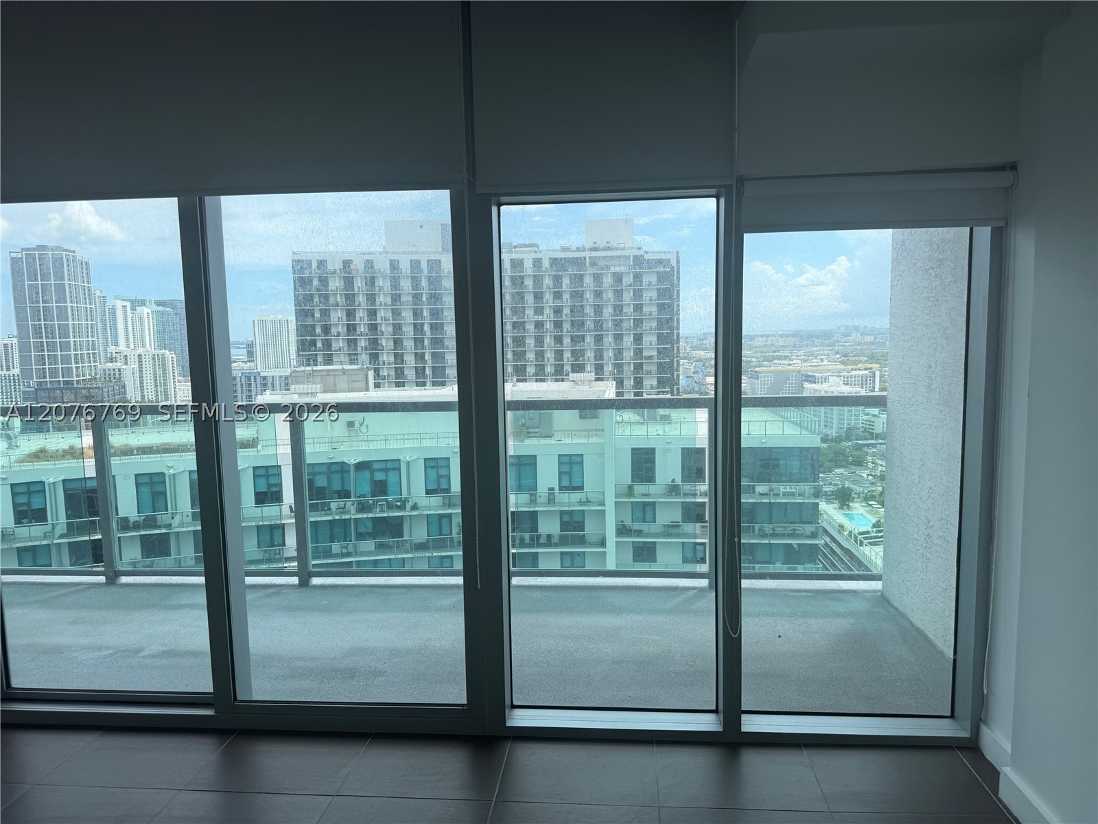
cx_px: 549
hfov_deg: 71.6
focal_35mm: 24
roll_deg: +3.2
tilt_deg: -7.7
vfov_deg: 56.8
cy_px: 412
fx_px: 761
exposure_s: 1/1493
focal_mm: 6.76
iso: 80
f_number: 1.78
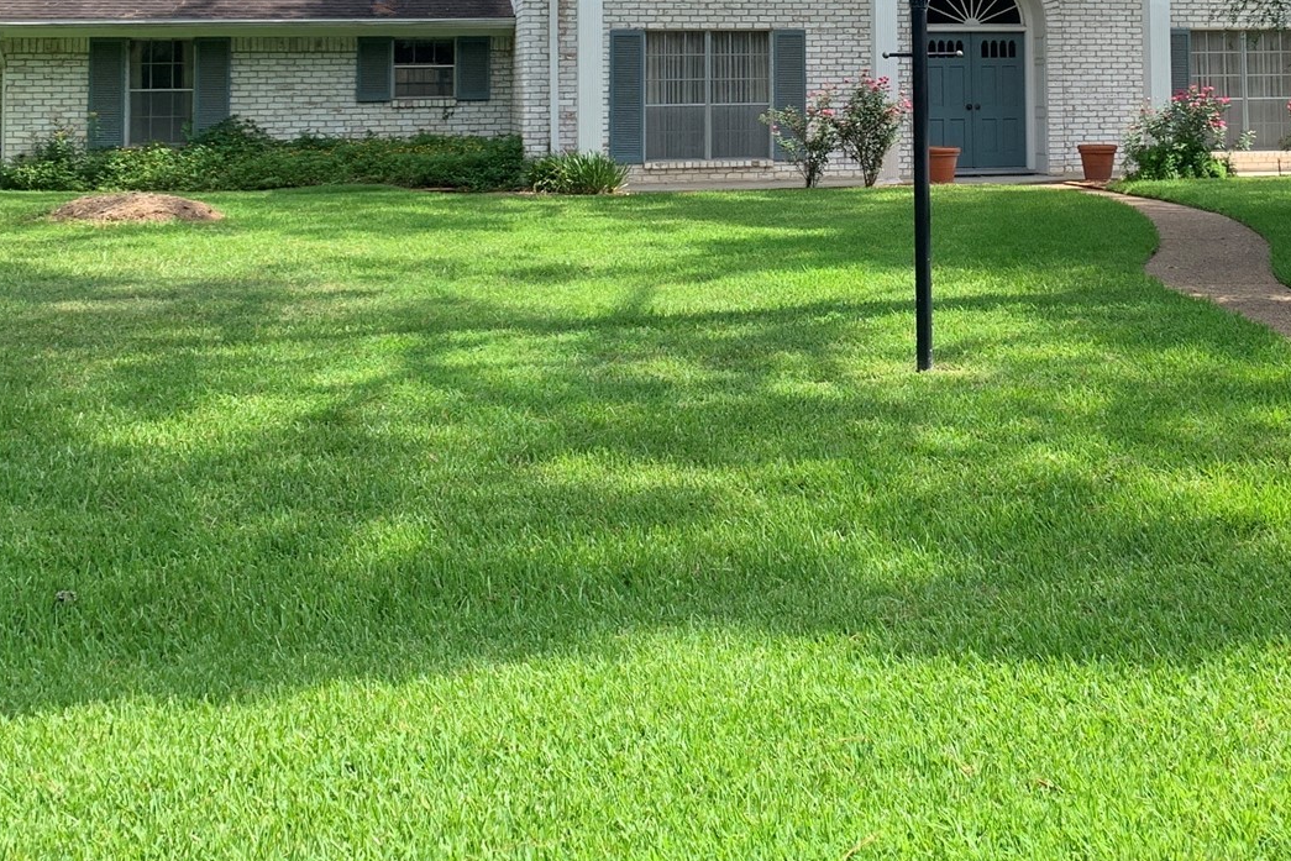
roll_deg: +1.0
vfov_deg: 24.3
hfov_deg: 36.9
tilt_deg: +2.5
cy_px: -12
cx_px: 903
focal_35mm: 53
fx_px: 1901
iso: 25
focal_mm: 4.25
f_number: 1.8
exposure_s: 1/789
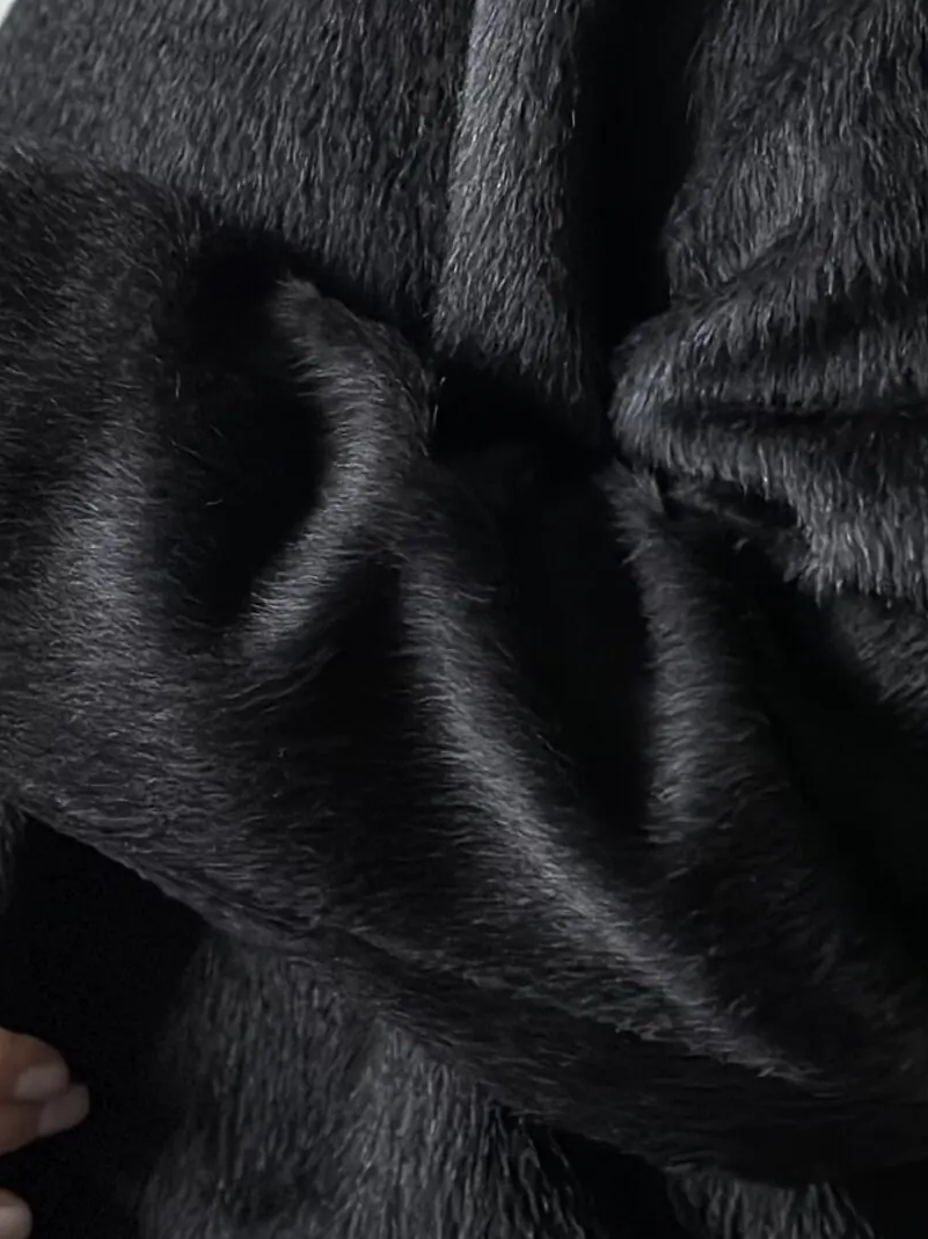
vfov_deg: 17.1
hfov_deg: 12.9
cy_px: 552
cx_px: 337
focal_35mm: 115
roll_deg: +0.7
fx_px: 4113
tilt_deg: -14.0
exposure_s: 1/30
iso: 800
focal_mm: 6.86
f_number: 1.78
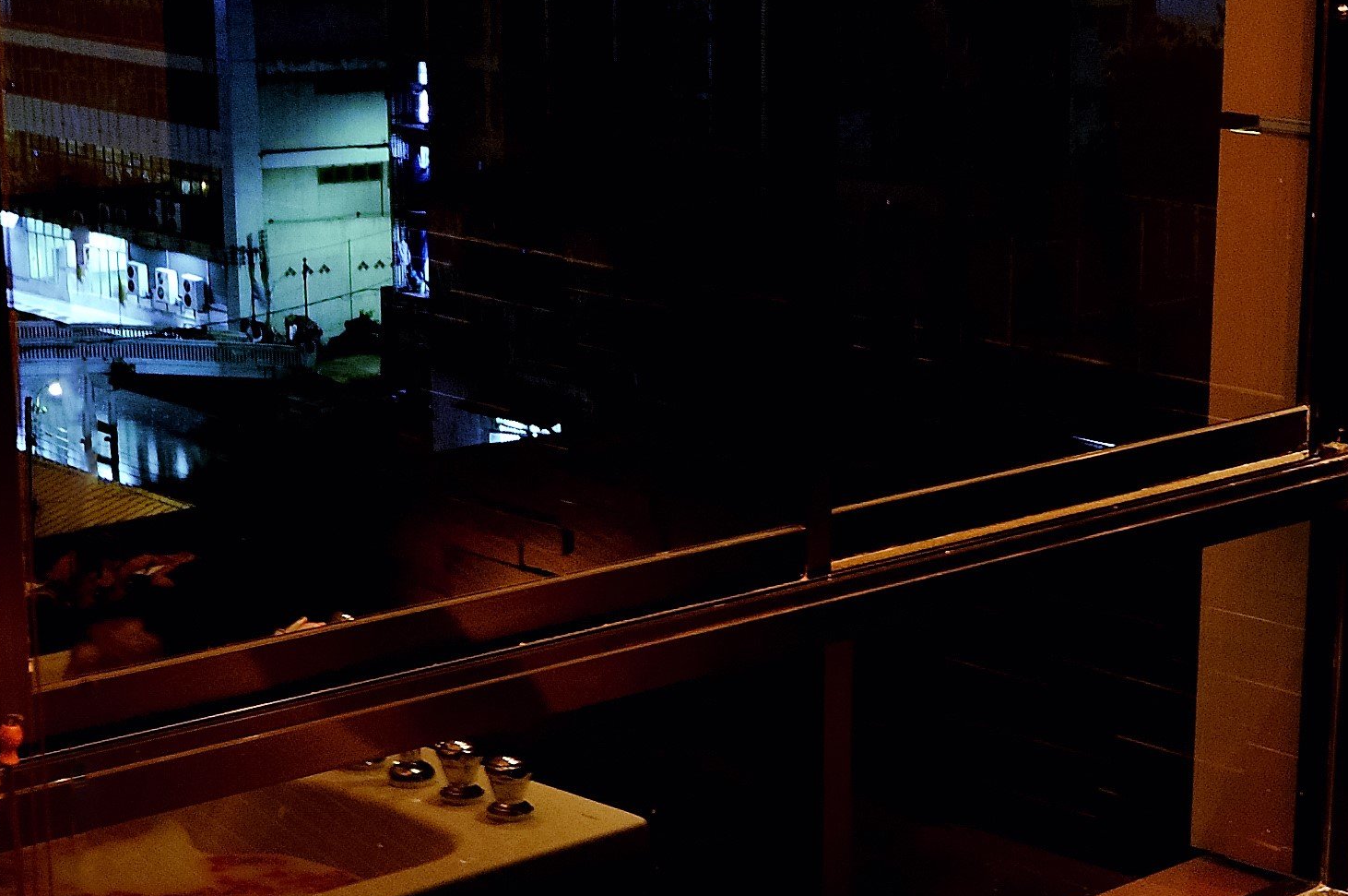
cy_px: 698
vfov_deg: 15.4
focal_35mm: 88
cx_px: 1137
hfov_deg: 22.7
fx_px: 3291
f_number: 5.6
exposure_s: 6
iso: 400
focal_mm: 20
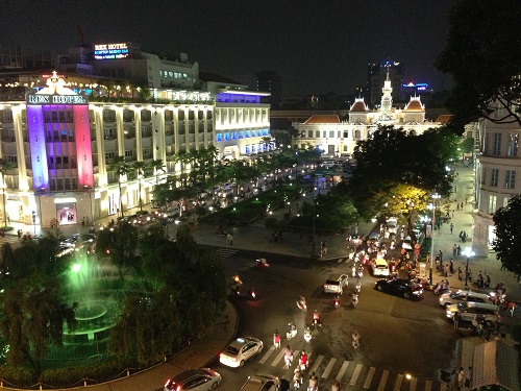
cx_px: 260
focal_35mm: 33
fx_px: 497
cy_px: 196
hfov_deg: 55.4
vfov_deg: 42.9
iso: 640
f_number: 2.4
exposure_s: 1/15
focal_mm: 4.13
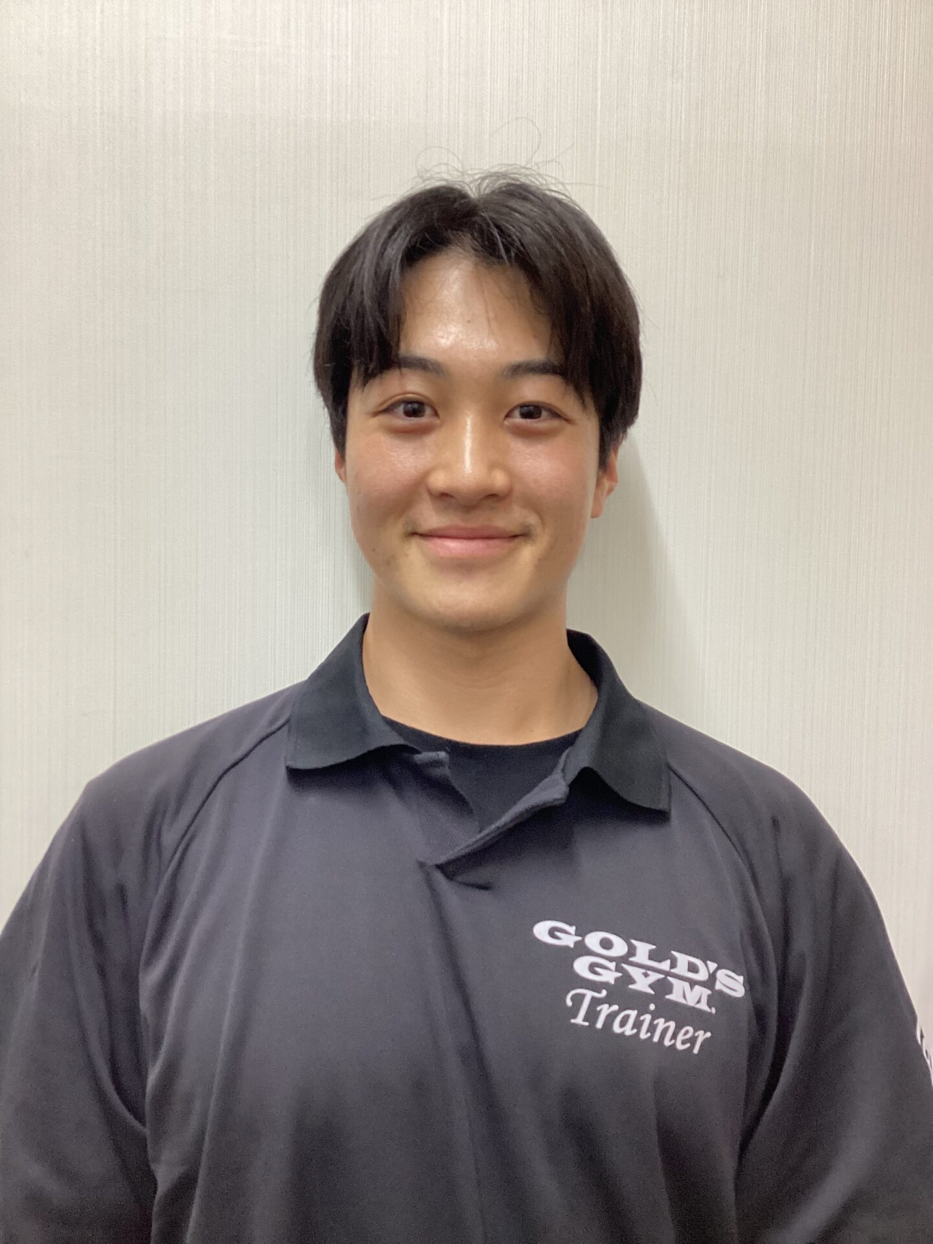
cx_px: 466
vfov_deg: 58.4
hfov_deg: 45.4
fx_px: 1114
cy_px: 622
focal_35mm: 31
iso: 200
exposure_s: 1/50
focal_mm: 3.3
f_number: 2.4
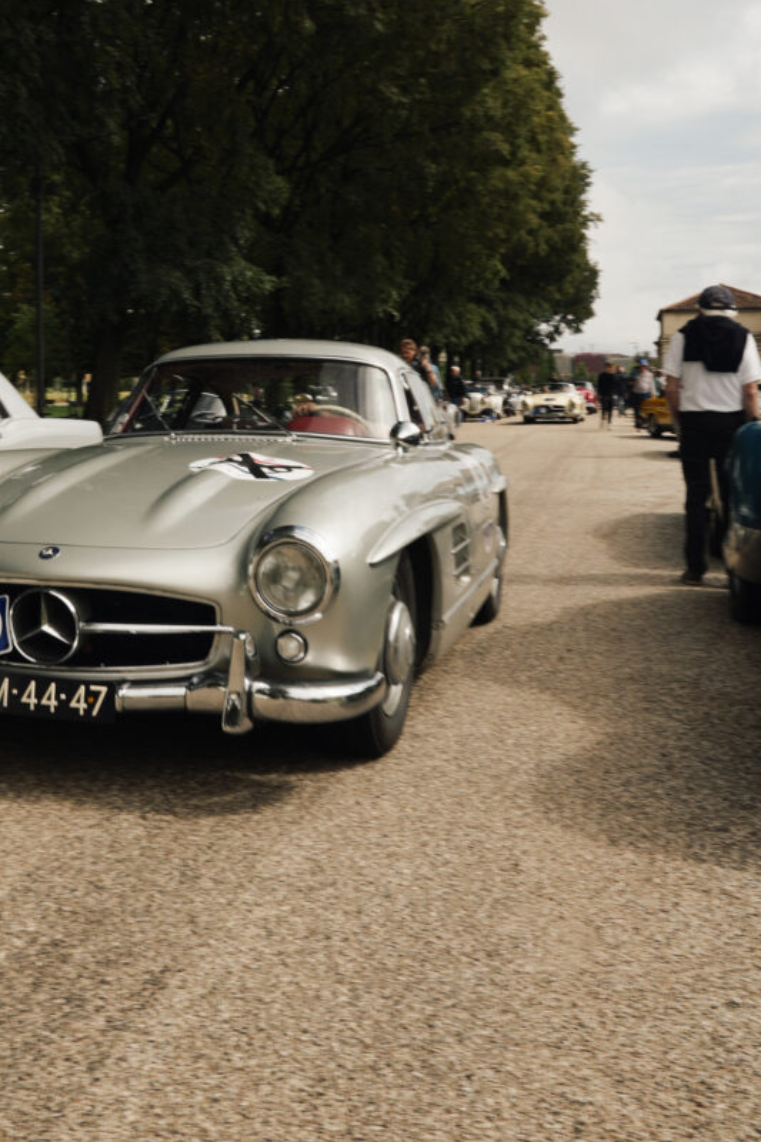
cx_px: 186
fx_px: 1332
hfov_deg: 31.3
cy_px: 397
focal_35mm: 42
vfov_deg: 45.8
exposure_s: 1/40
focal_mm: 24
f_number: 16
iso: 100
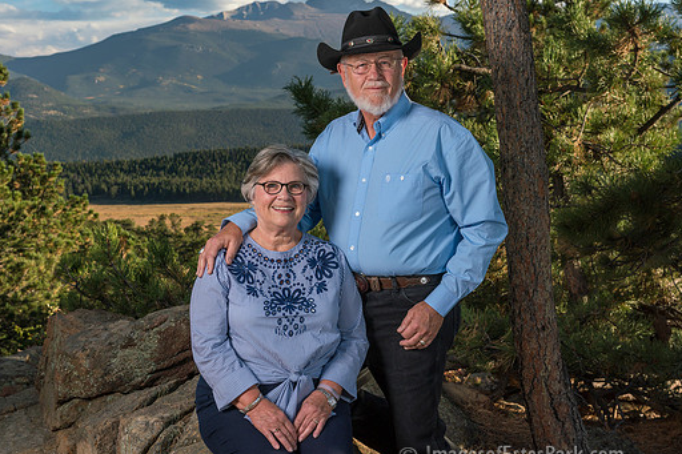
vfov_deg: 26.5
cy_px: 215
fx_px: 966
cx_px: 328
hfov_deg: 38.9
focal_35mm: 51
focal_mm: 45
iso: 100
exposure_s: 1/250
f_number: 8
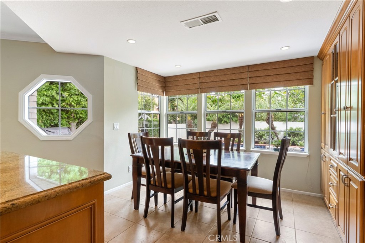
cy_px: 122
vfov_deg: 70.5
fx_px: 172
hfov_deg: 93.3
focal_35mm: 17
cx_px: 182
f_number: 9
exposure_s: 1/25
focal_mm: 17
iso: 320
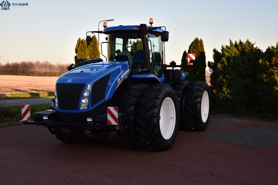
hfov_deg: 41.1
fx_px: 371
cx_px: 139
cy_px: 92
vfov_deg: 28.1
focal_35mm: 48
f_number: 13
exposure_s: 1/320
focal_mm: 48
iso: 1250
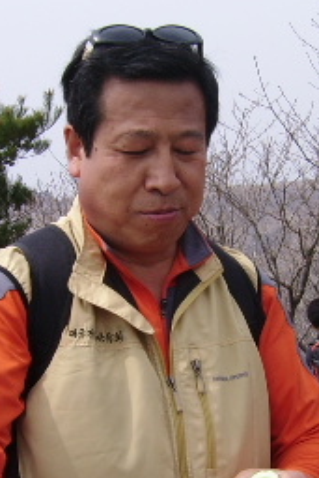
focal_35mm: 91
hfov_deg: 15.0
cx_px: 203
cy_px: 304
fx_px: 1208
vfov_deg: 22.3
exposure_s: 1/353
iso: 50
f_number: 5.8
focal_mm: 5.95
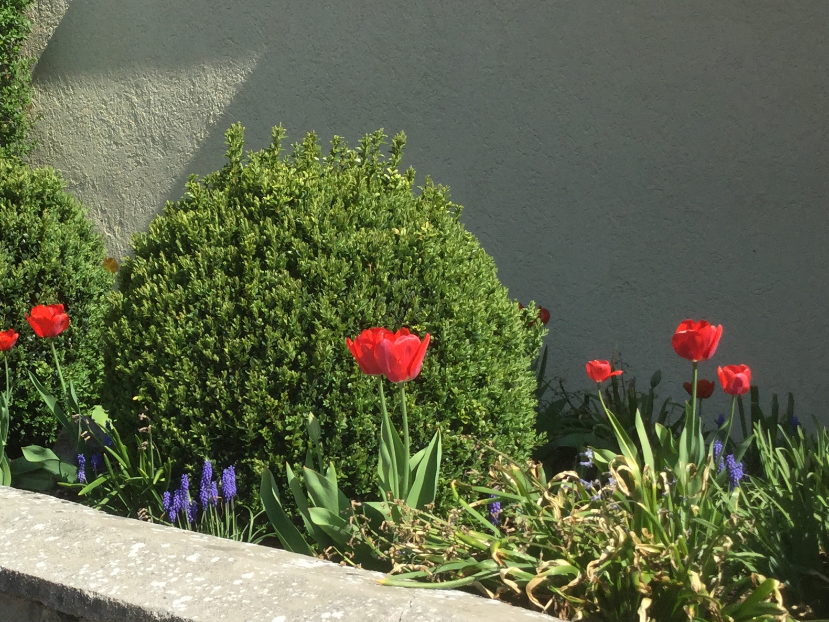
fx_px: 1533
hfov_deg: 29.5
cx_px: 154
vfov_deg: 22.9
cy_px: 384
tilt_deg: -8.0
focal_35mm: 64
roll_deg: -1.5
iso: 25
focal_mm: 3.3
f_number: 2.4
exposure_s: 1/1087
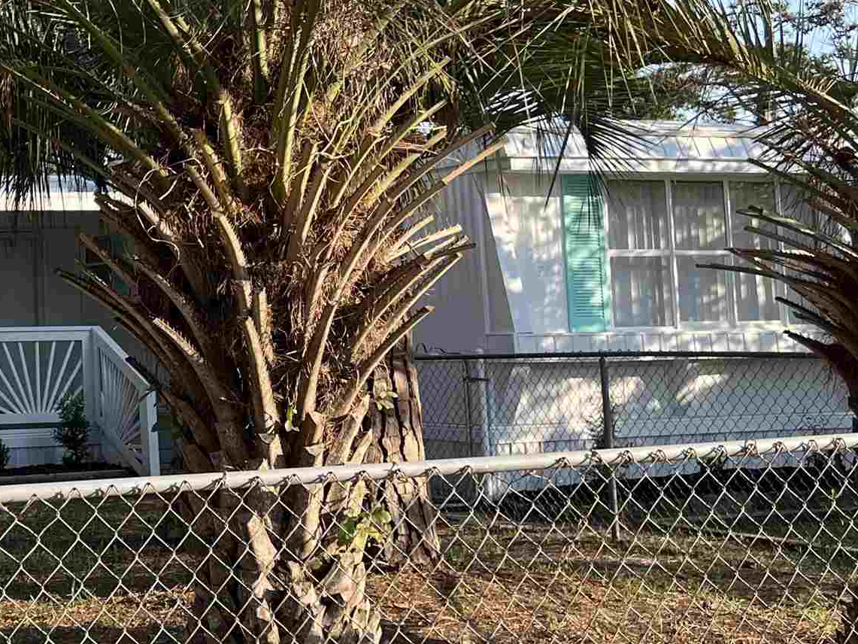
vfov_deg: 20.9
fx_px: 1735
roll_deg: +1.3
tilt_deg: +4.5
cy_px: 175
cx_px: -82
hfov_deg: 25.7
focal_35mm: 70
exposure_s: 1/803
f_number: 1.5
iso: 50
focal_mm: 5.7
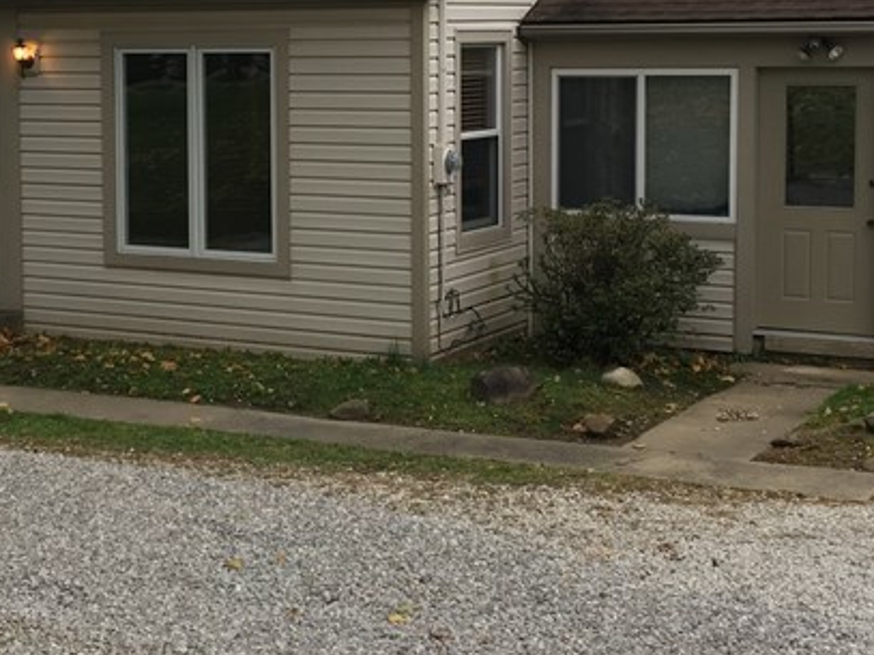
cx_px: 251
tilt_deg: -4.5
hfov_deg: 26.4
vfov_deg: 20.1
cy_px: 198
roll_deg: -0.3
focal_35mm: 73
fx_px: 1843
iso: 32
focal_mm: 4.15
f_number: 2.2
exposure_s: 1/120
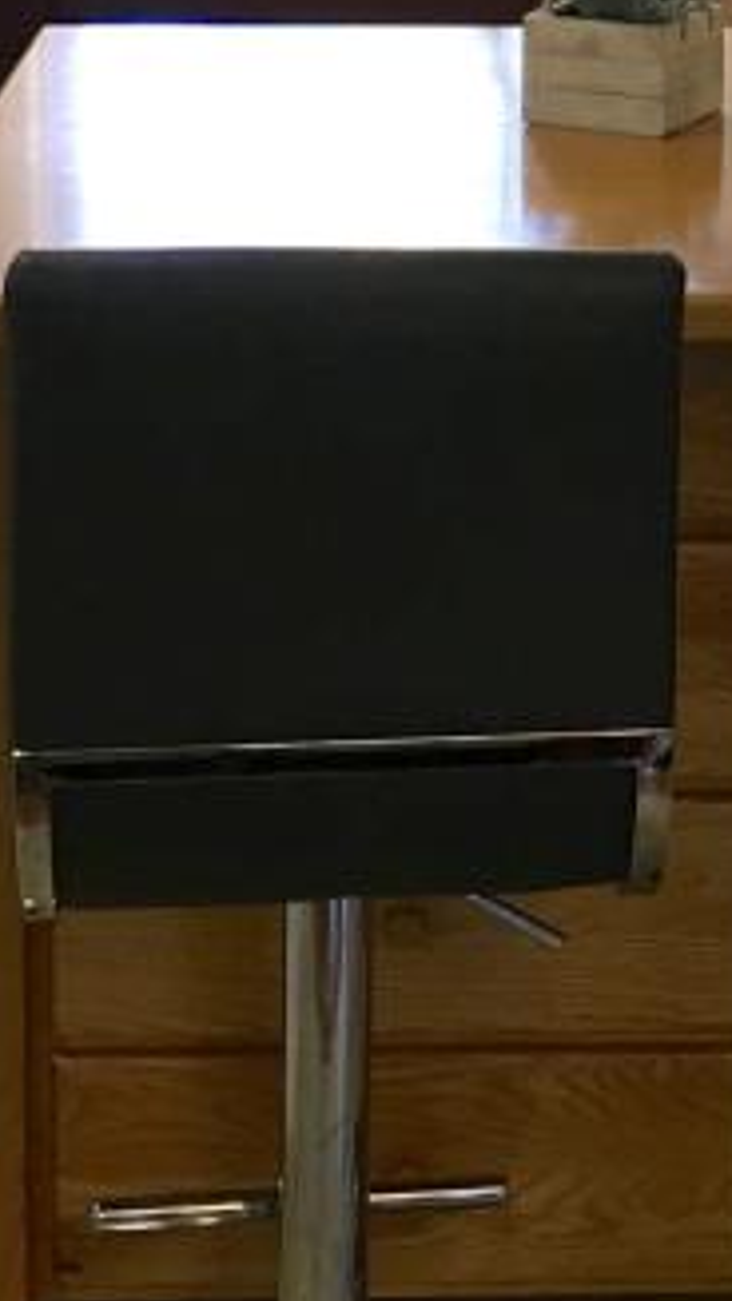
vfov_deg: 20.6
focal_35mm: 99
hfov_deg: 12.1
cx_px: 656
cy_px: -119
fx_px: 3415
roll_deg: -0.3
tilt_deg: -6.8
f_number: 2.2
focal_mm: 4.15
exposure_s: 1/30
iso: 100
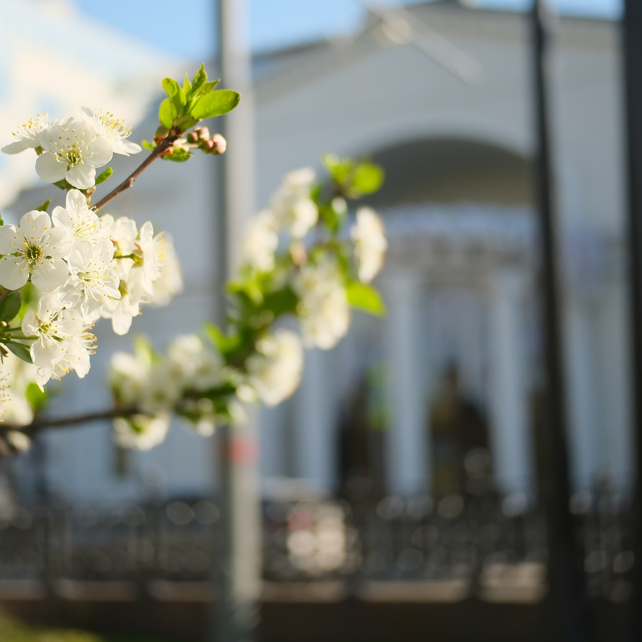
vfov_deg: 30.6
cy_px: 307
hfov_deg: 30.3
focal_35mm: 56
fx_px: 1175
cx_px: 210
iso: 640
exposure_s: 1/4000
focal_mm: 27
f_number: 2.8
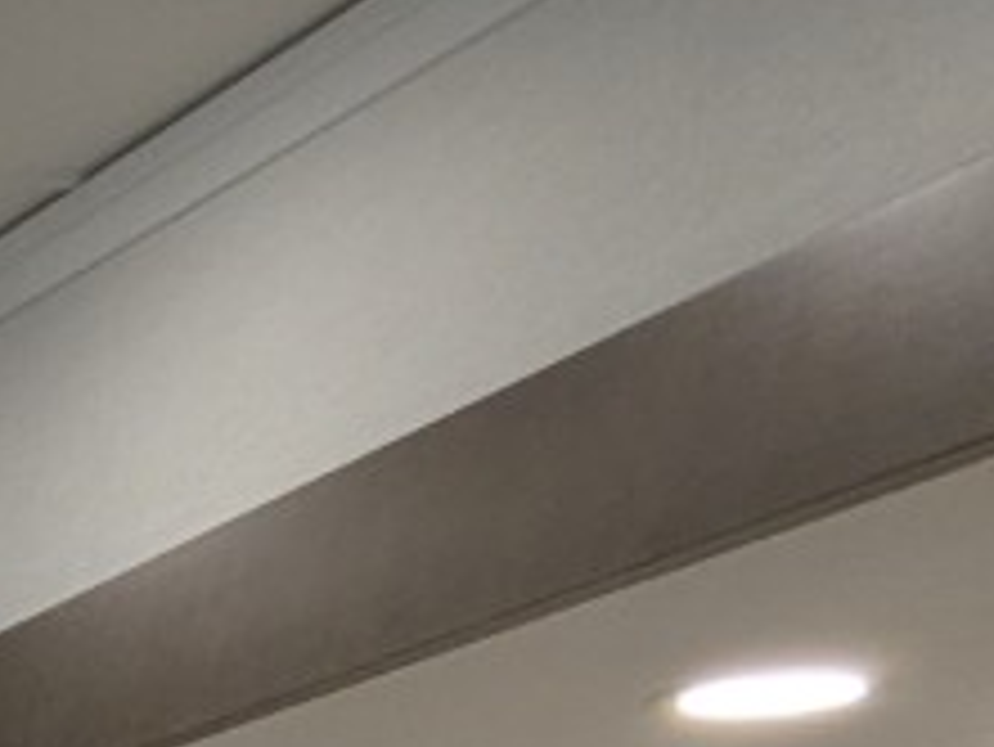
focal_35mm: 101
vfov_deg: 11.7
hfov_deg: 13.7
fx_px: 2902
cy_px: 1840
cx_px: -1410
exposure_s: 1/36.4
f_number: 2.2
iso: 67
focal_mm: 2.35
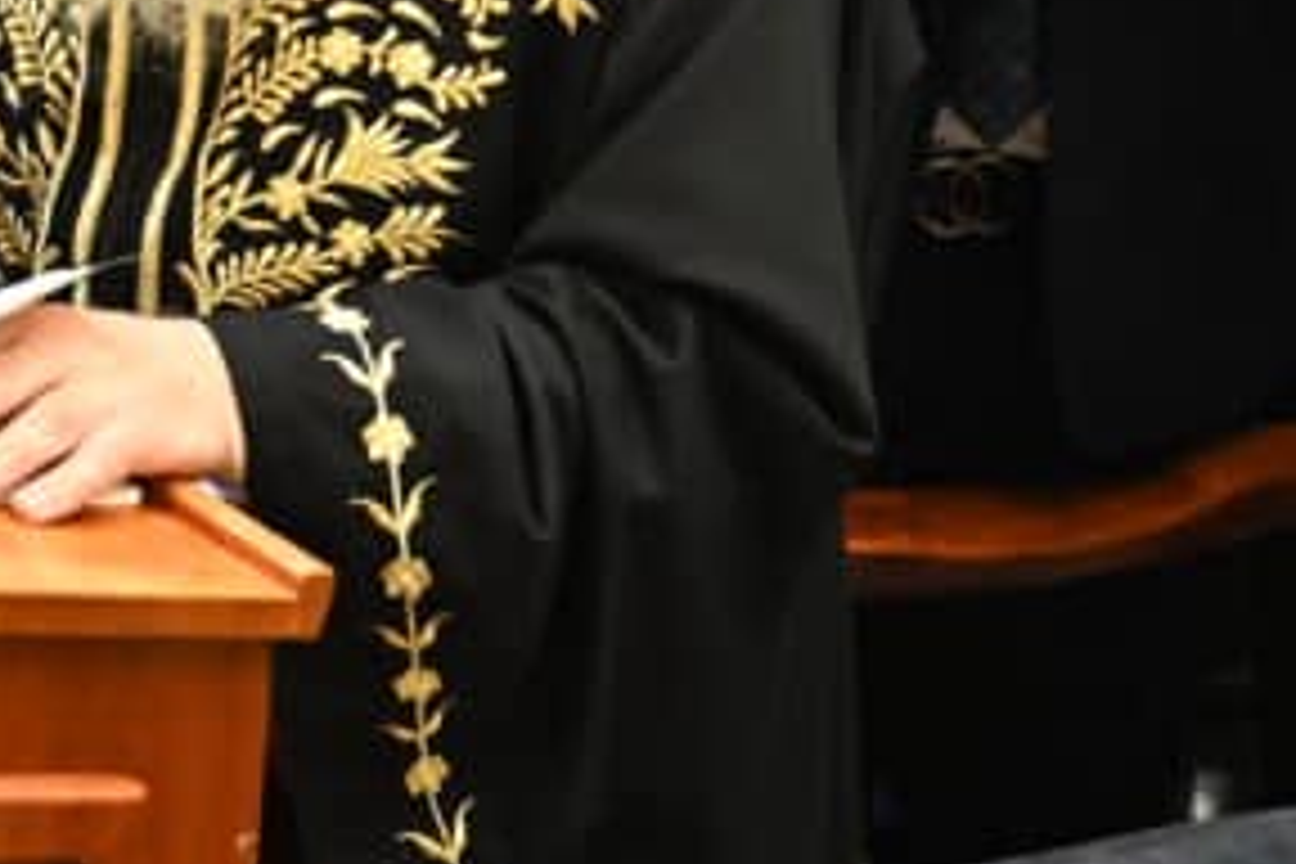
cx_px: -315
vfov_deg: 6.8
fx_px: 7163
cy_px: -626
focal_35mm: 199
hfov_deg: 10.2
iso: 3200
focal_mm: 56
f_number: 4
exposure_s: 1/125
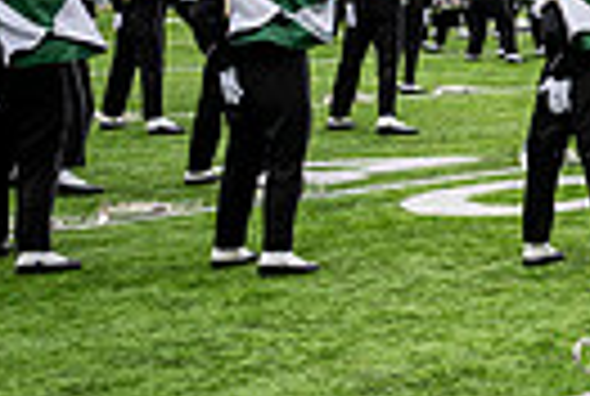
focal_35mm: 106
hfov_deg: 16.2
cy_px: 47
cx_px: 1063
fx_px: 1741
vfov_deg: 12.9
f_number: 2.8
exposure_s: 1/500
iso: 100
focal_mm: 24
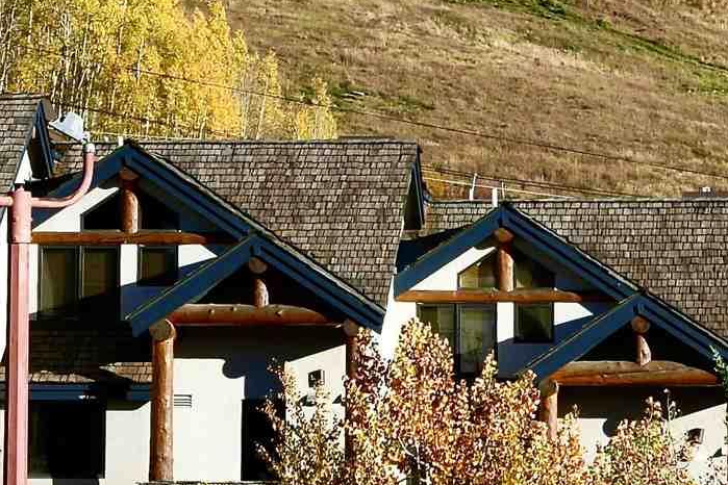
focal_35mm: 211
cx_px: 649
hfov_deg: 9.7
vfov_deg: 6.5
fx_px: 4267
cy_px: -121
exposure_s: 1/250
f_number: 7.1
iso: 100
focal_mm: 32
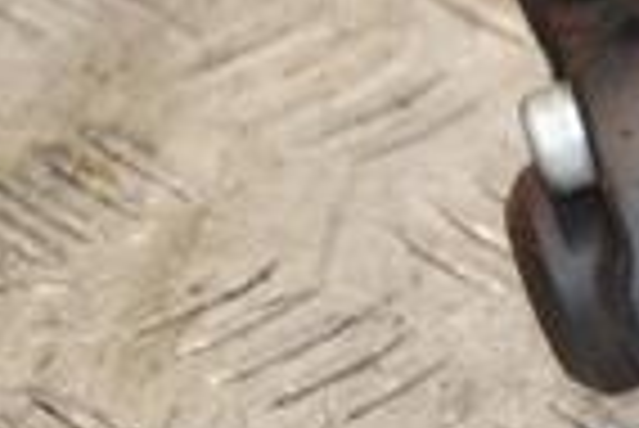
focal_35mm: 444
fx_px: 7889
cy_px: -122
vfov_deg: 3.1
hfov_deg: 4.6
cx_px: 986
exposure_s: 1/125
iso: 800
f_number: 5.3
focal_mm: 70
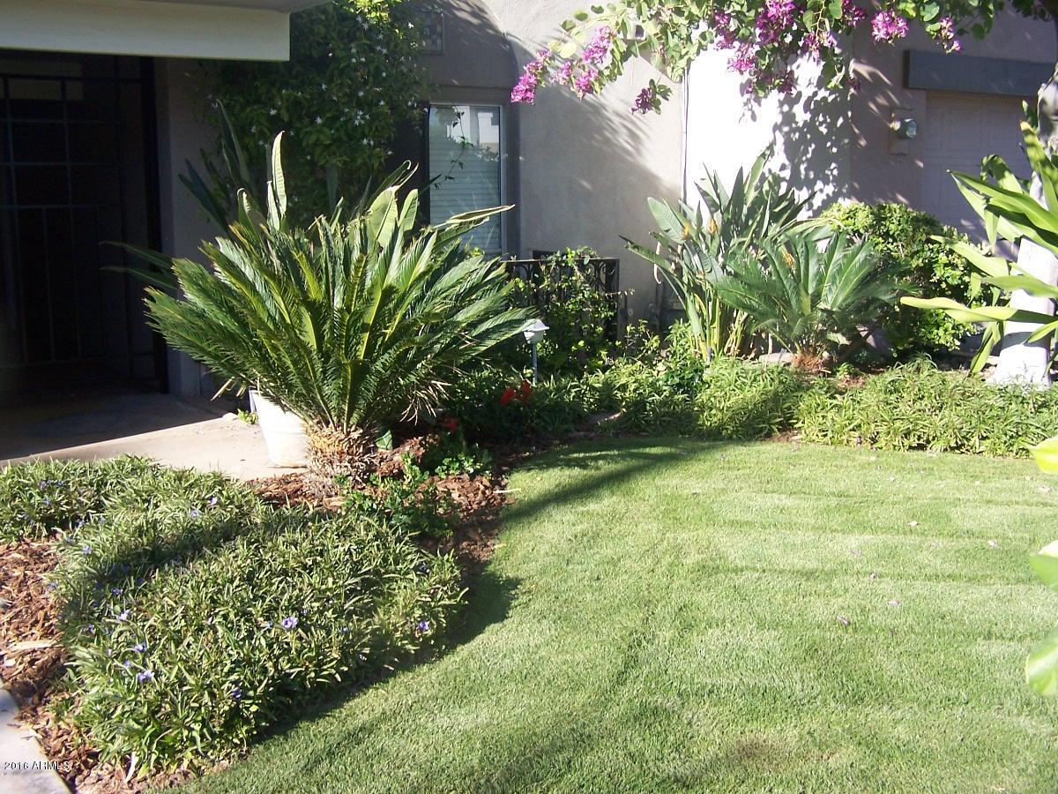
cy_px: 397
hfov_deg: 49.0
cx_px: 529
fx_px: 1161
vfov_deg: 37.7
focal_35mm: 38
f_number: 2.8
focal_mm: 6.3
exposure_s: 1/350
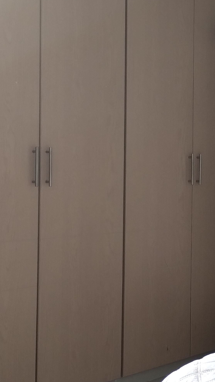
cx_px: 310
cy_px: 183
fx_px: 638
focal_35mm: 63
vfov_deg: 33.3
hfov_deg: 17.4
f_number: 1.8
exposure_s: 1/30
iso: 559
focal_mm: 4.27
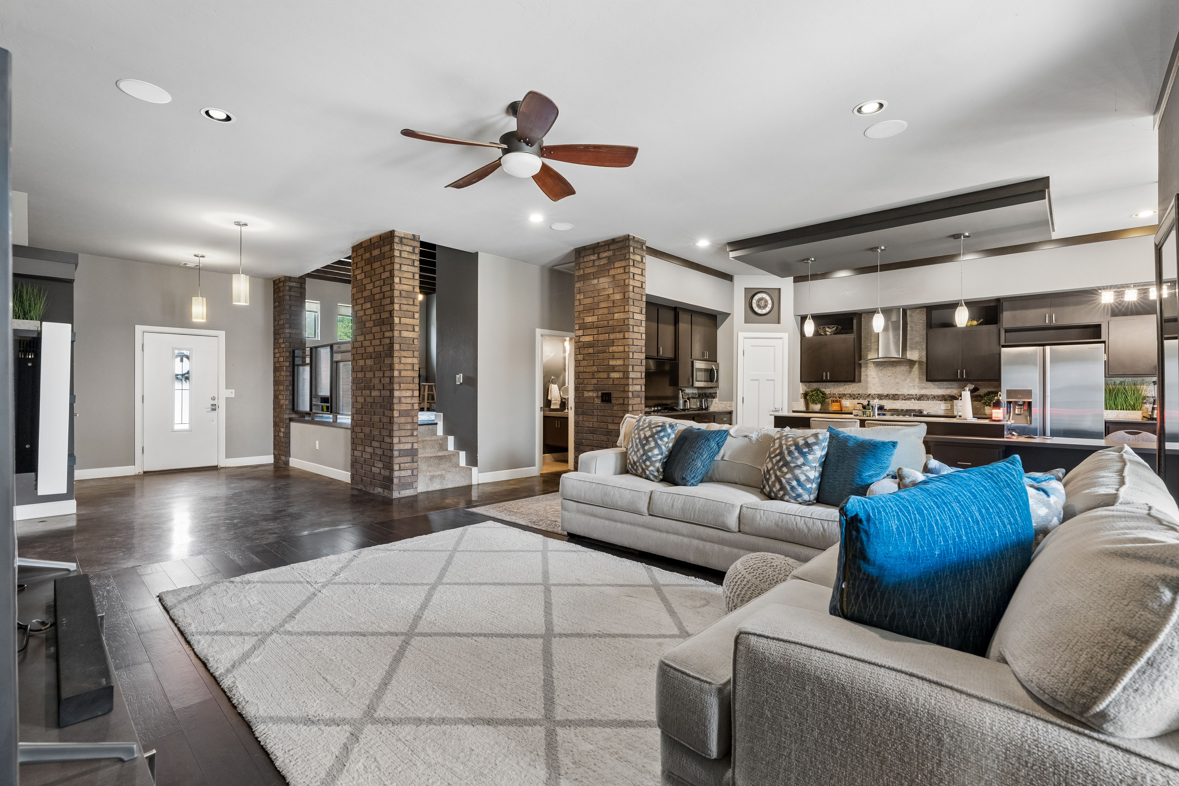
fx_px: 524
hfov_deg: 96.7
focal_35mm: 16
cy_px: 393
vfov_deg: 73.7
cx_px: 590
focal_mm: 16
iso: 800
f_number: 8
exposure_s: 1/30
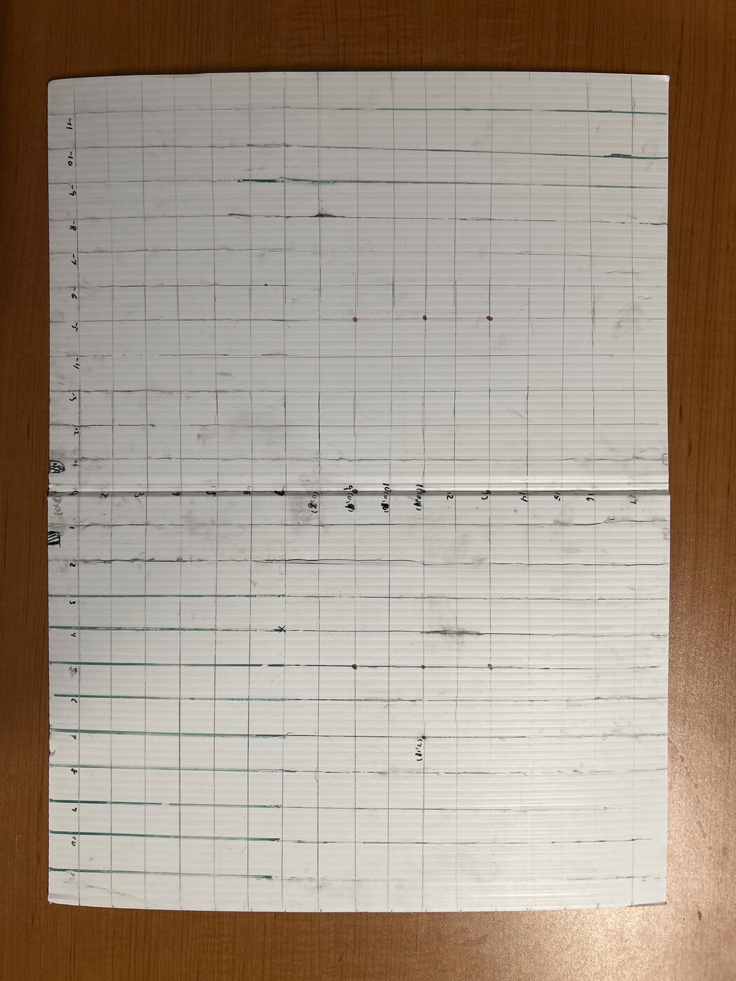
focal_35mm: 26
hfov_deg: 53.1
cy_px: 490
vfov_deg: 67.3
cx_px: 368
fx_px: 737
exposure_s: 1/60
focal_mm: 5.7
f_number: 1.5
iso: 80
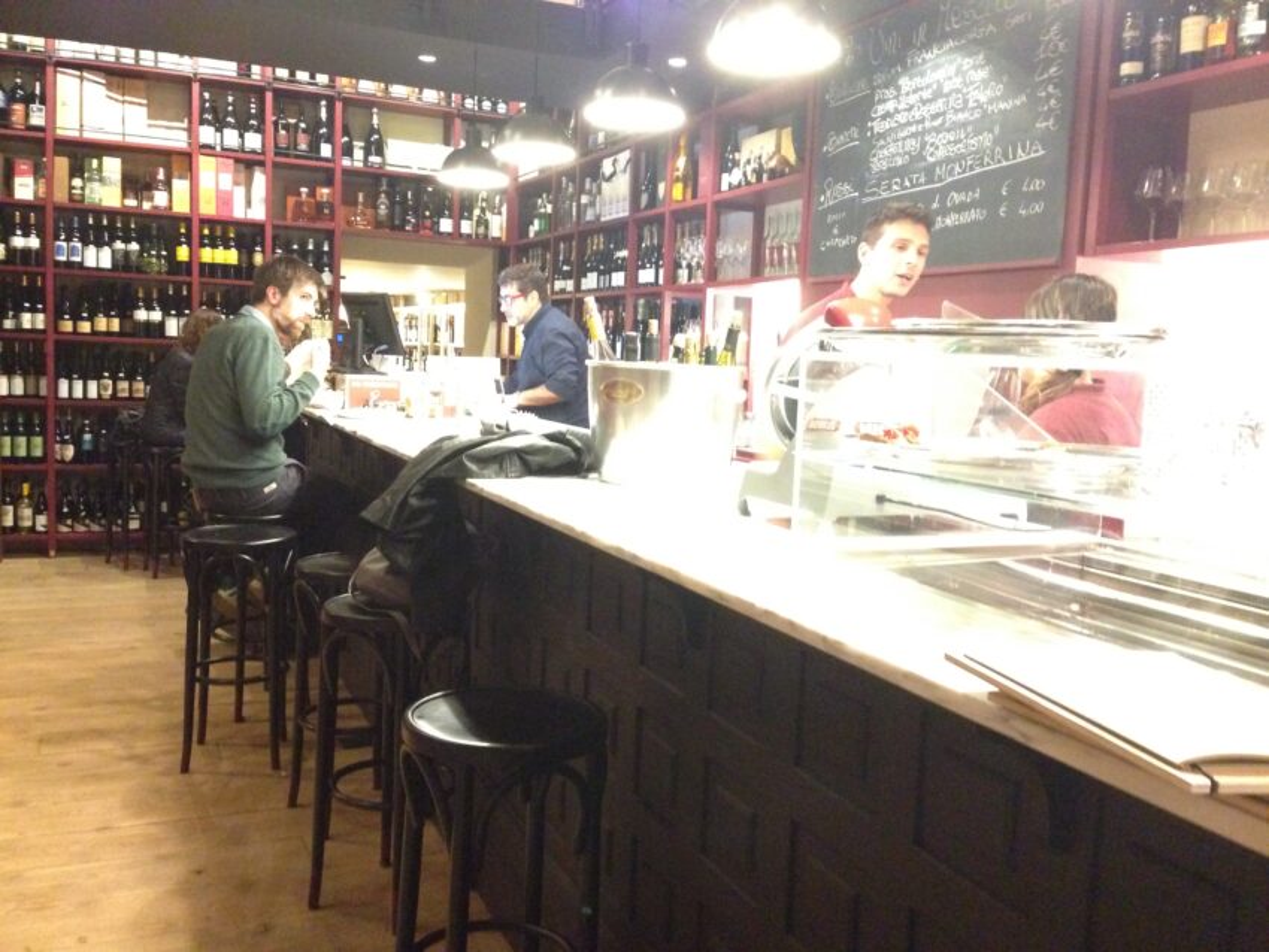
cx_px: 634
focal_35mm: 33
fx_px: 1210
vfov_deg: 43.0
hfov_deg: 55.3
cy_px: 476
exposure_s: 1/15
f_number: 2.4
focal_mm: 4.12
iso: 800
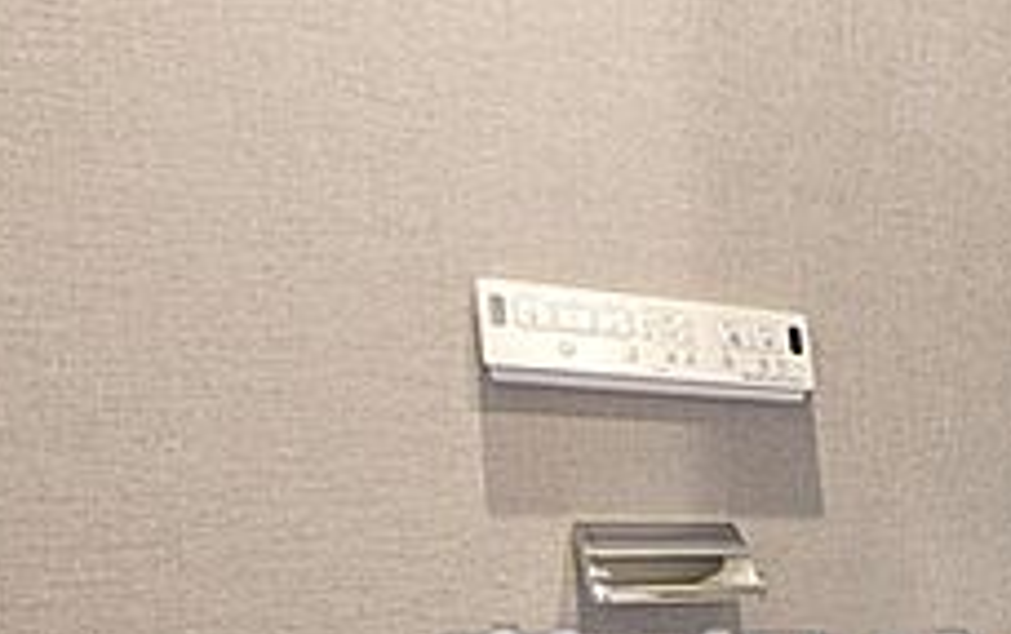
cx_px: 913
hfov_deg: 45.5
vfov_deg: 29.5
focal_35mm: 39
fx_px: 1076
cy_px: 705
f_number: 2.2
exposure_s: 1/24
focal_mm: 1.83
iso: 153
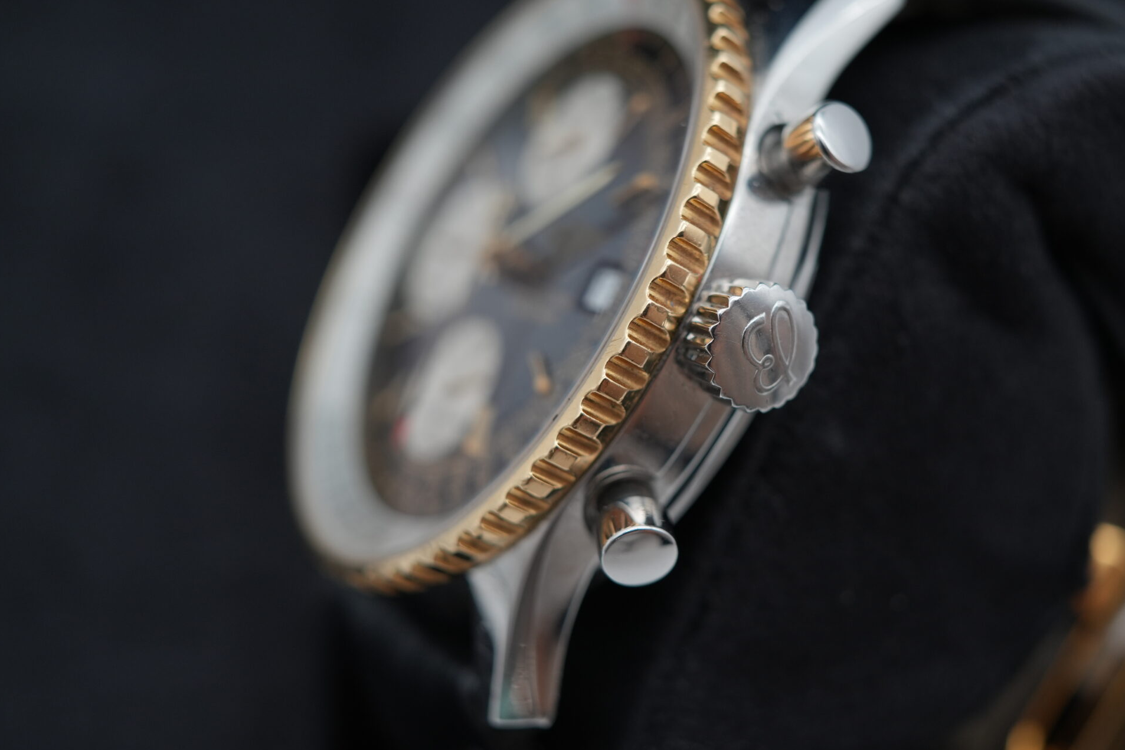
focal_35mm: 47
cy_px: 375
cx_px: 683
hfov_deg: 41.7
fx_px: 1469
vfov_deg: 28.7
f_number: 5
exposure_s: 1/250
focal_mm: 35
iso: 400
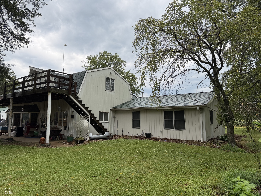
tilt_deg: +6.1
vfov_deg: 56.8
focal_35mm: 24
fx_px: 181
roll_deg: -0.2
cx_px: 130
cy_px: 98
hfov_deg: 71.6
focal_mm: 6.76
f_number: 1.78
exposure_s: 1/1385
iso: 100
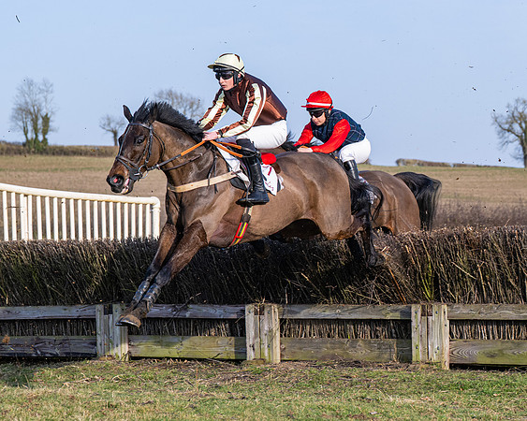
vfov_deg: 11.3
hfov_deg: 14.2
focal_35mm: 136
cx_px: 325
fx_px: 2120
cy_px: 183
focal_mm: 70
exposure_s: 1/1600
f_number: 4
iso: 250
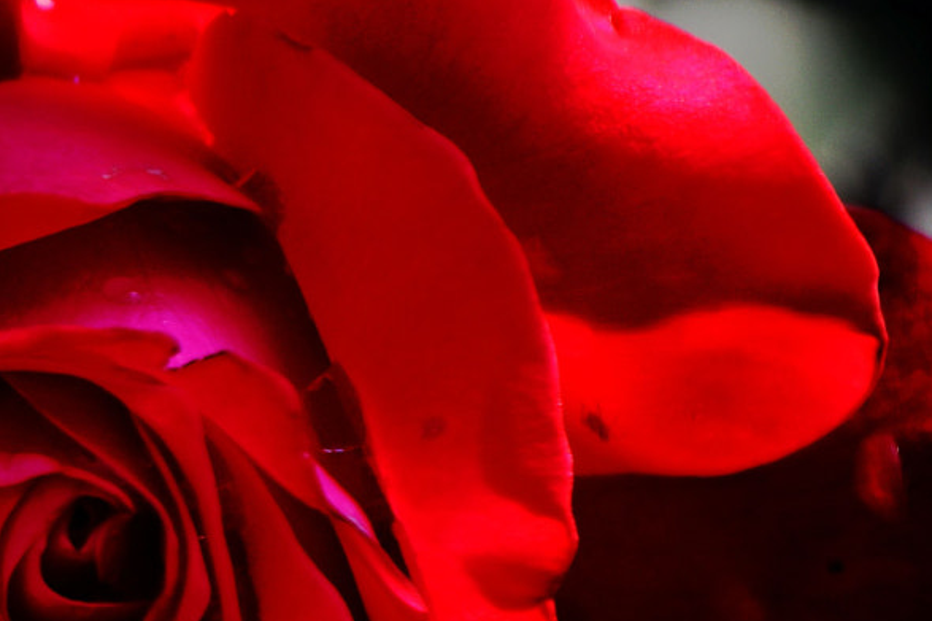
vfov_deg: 1.3
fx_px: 27071
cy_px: 585
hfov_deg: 2.0
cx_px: -332
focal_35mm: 1046
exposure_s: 1/250
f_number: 5.6
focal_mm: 200
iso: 100
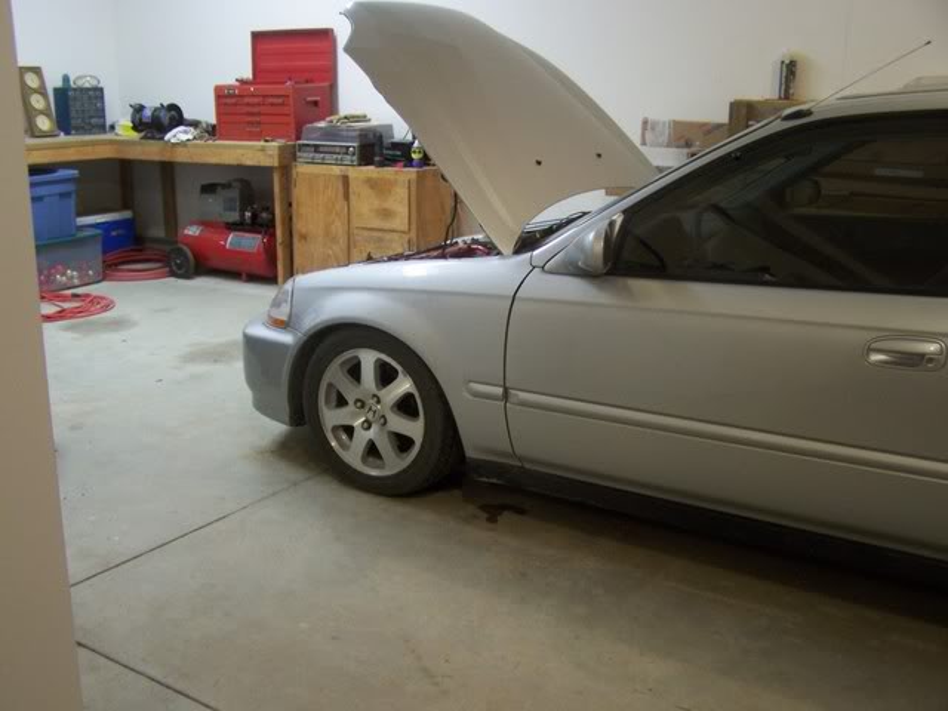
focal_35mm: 38
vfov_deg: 37.7
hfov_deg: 49.0
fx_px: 1041
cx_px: 474
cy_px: 356
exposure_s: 1/8
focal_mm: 6.3
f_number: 2.8
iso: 160
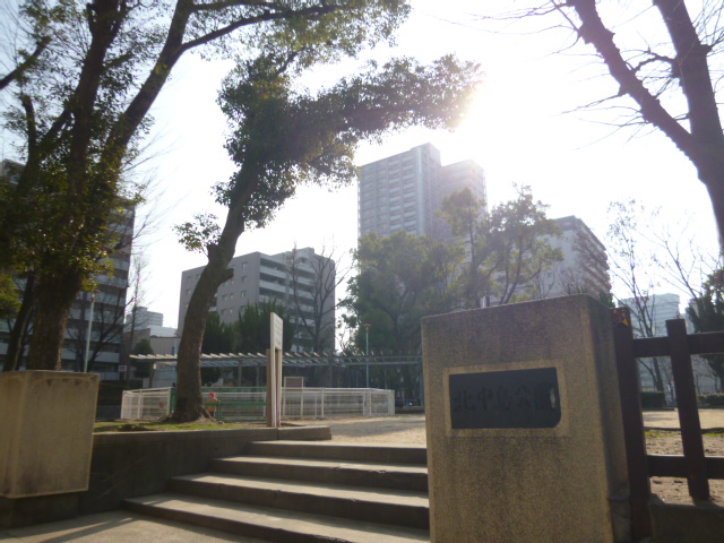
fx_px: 502
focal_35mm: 24
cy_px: 272
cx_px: 362
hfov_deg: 71.6
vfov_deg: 56.8
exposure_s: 1/125
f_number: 8
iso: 100
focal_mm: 4.3
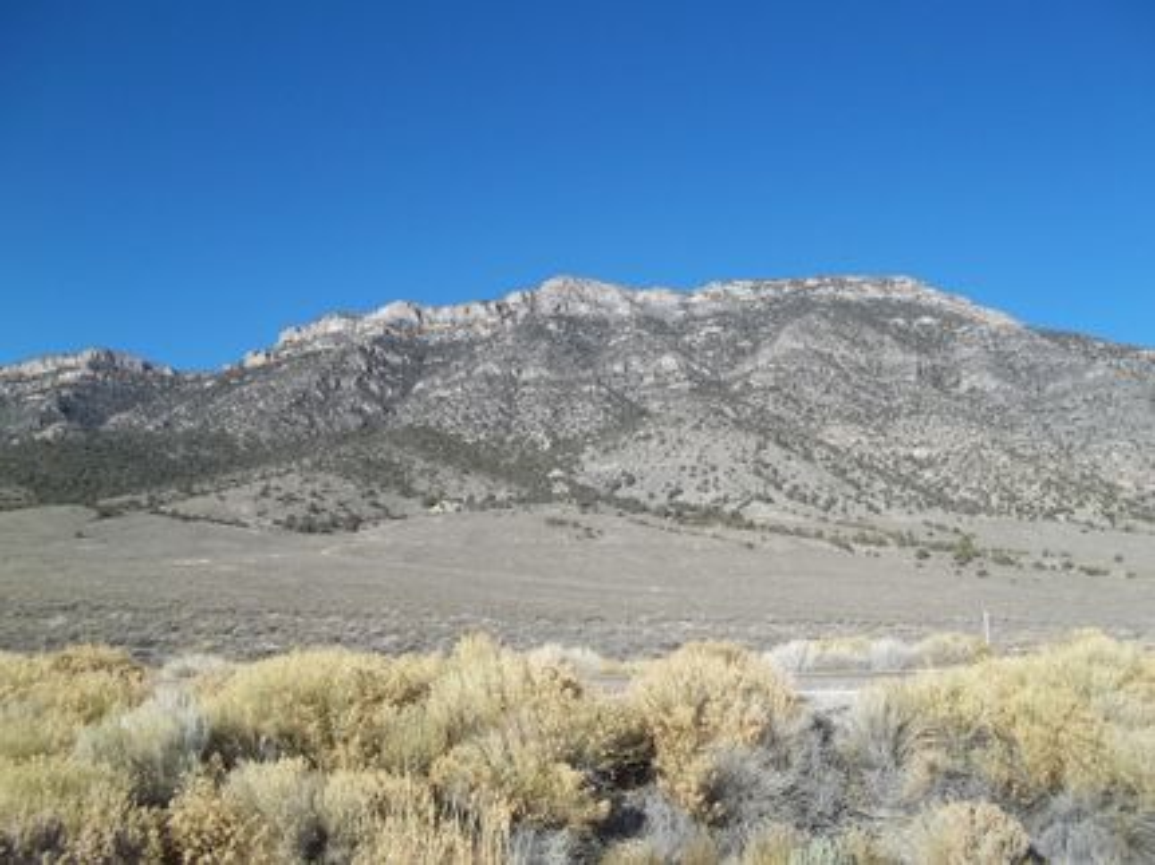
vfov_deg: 44.1
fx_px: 1067
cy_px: 432
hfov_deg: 56.8
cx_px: 578
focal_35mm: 32
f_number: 8.8
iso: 64
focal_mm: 5.7
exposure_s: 1/125
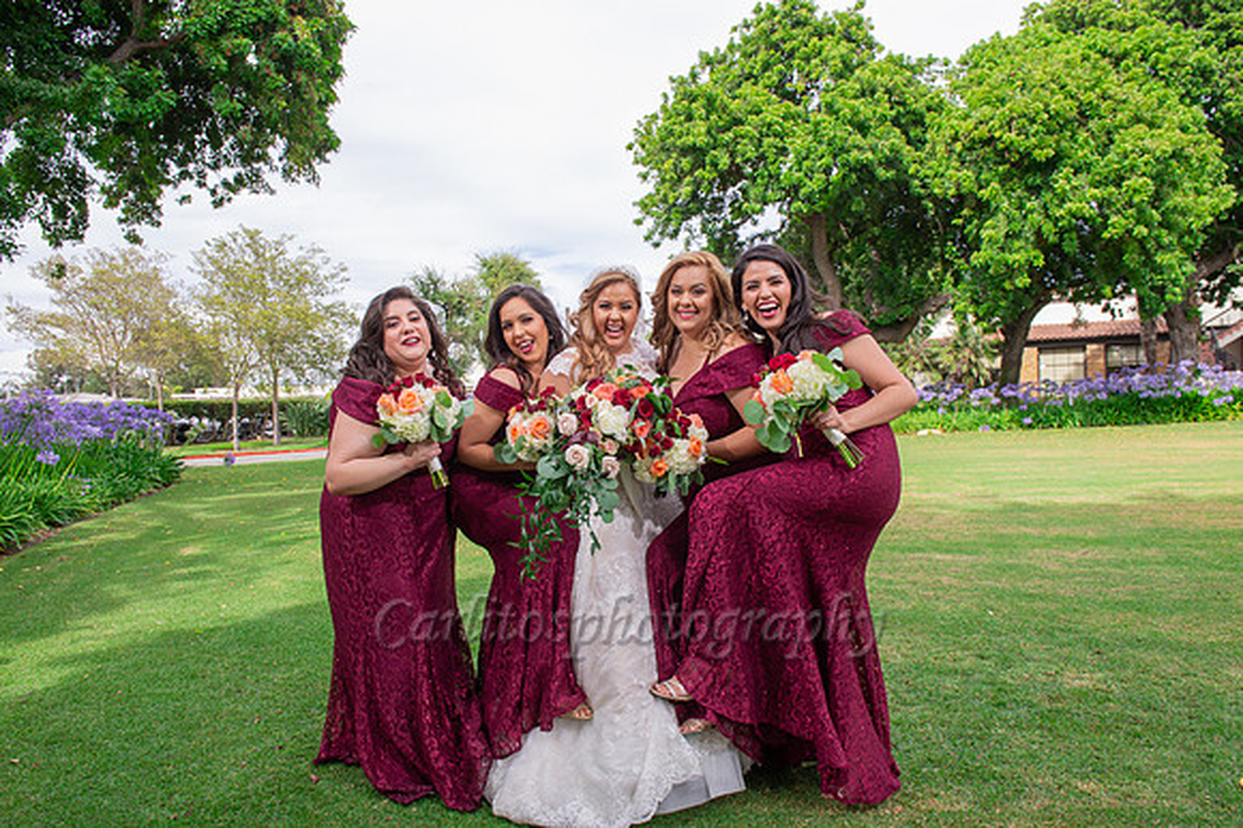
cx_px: 622
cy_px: 414
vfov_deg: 53.1
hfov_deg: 73.8
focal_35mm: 24
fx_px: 828
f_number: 7.1
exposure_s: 1/250
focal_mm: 24
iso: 400
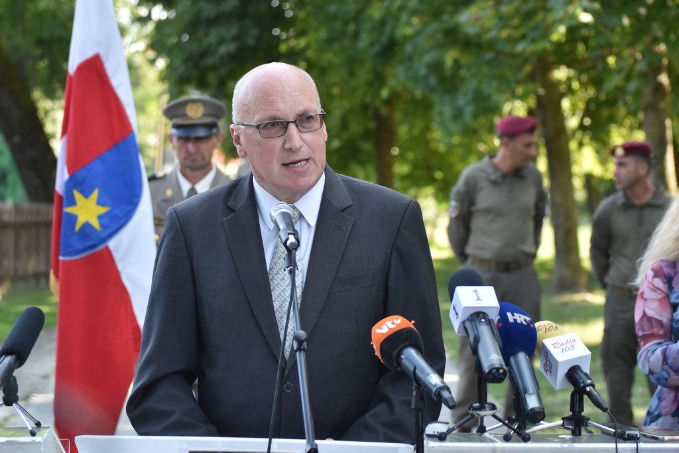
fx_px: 2122
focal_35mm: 112
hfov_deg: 18.2
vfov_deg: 12.2
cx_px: 340
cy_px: 226
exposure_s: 1/640
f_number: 4
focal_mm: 75
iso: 800
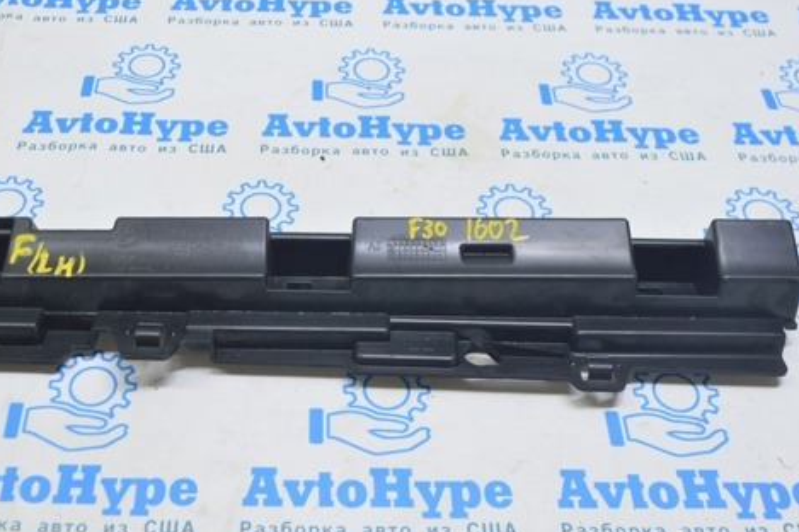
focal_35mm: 45
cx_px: 308
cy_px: 263
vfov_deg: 29.8
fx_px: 998
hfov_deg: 43.3
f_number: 5.6
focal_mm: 22
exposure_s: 1/20
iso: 400
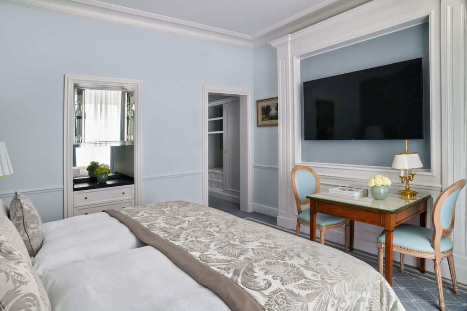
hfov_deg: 84.0
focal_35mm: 20
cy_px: 156
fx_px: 259
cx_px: 234
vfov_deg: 61.9
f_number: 14
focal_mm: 20
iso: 100
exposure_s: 4
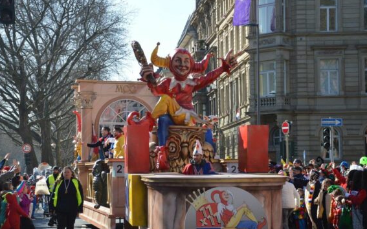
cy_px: 126
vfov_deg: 14.5
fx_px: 900
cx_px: 177
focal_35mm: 90
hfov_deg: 23.0
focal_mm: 48
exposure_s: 1/1250
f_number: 4.8
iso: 400
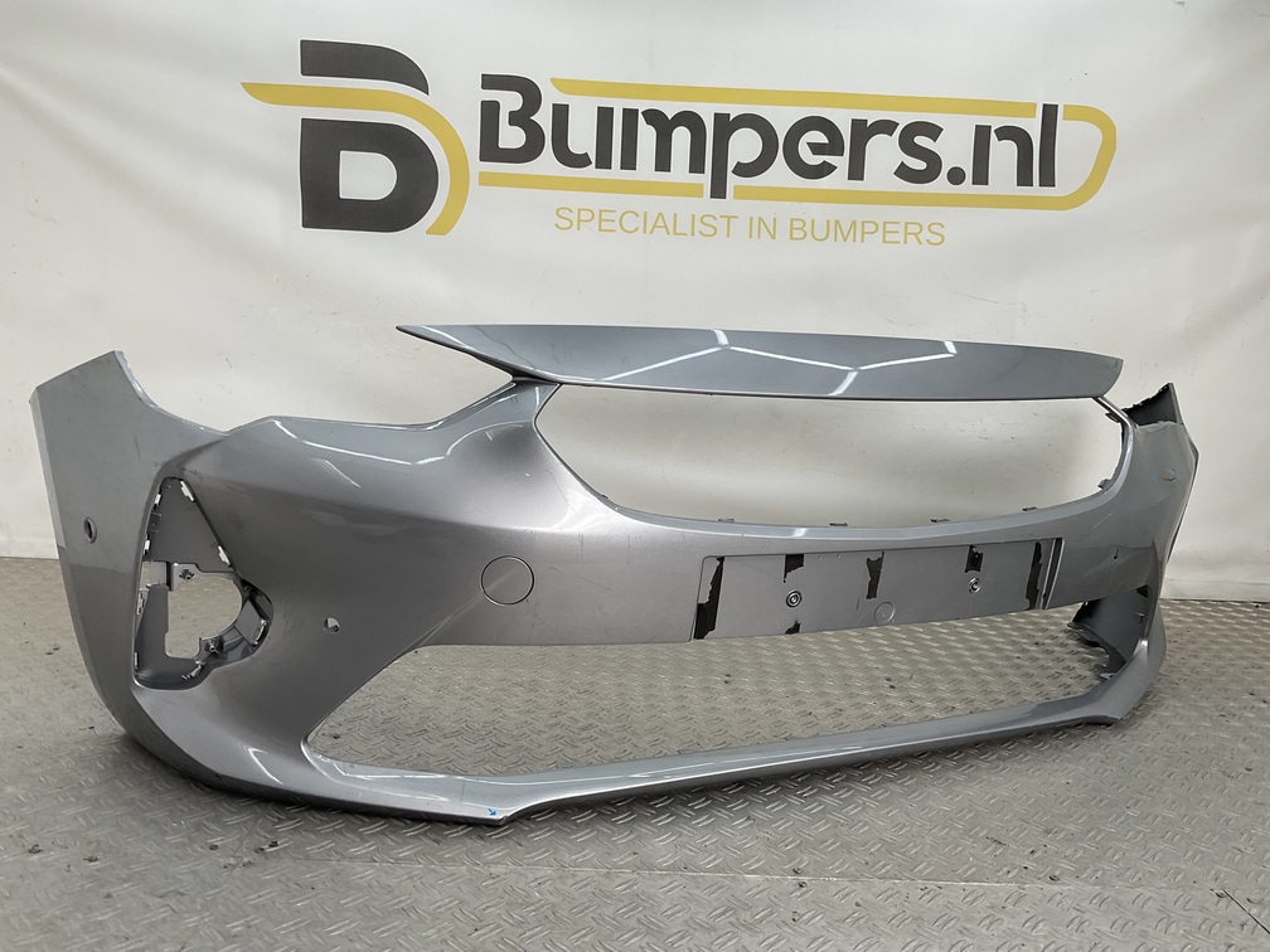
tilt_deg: -8.1
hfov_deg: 61.7
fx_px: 1064
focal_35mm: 29
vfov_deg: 48.2
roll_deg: -2.9
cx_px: 635
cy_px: 476
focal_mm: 3
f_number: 1.8
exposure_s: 1/188
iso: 16
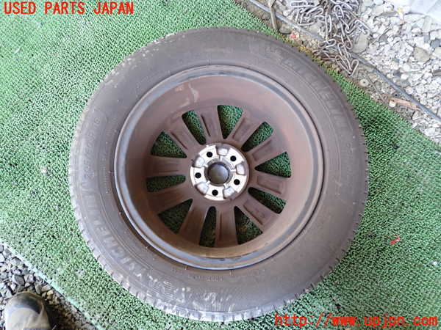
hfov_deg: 60.0
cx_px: 220
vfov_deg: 46.8
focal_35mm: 30
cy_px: 165
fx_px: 382
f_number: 2.3
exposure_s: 1/30
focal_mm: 5.4
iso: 250
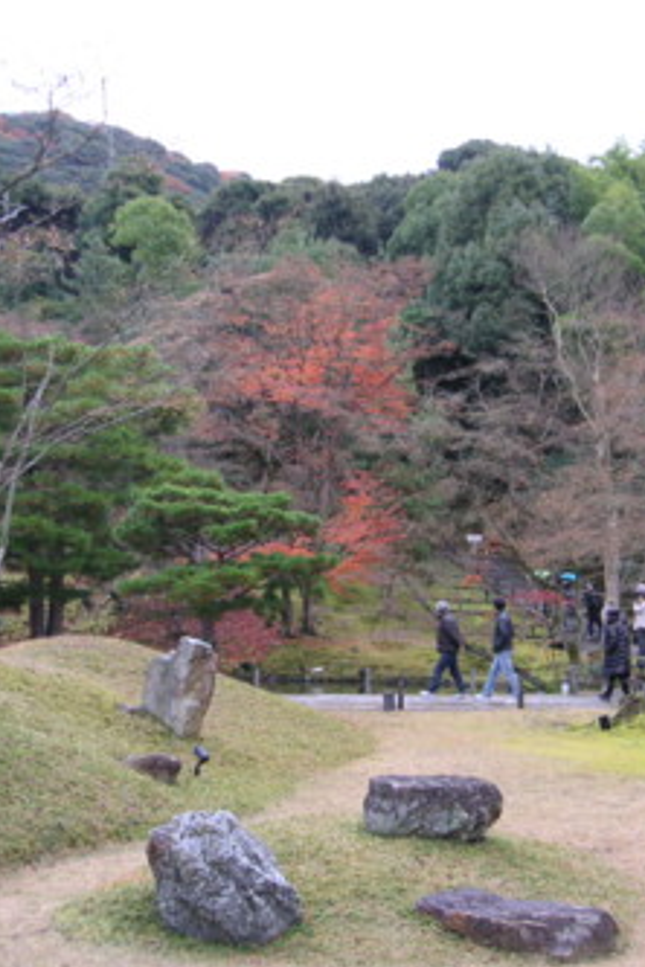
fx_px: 1397
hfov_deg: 25.9
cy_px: 485
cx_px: 410
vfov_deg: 38.2
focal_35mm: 52
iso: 50
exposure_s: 1/45
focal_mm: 6.1
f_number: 2.8
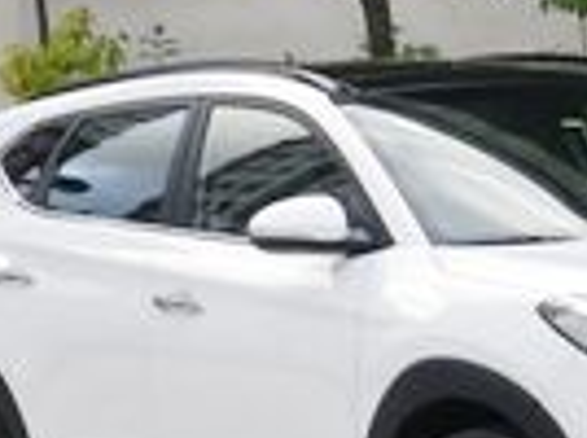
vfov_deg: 7.4
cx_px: 521
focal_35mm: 201
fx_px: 3402
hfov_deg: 9.8
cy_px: 149
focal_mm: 7.5
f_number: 4.2
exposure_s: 1/50
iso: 80
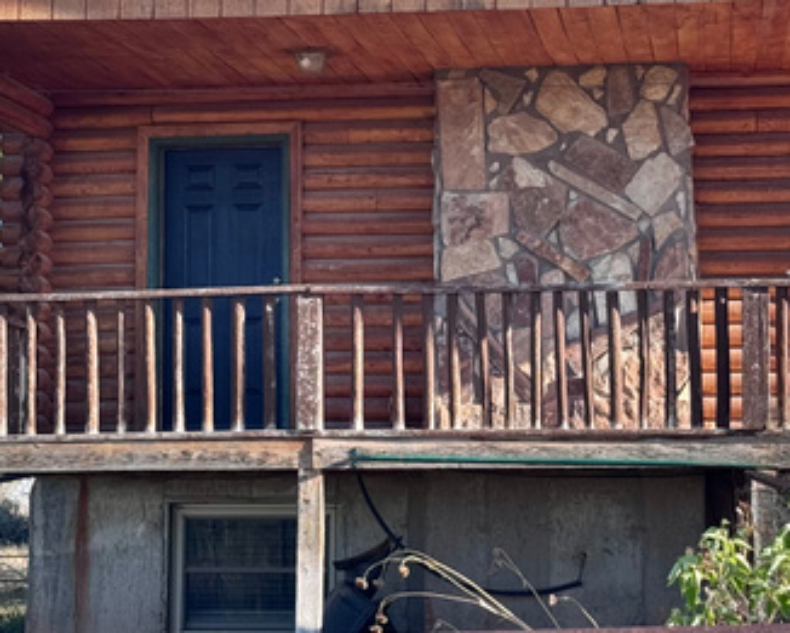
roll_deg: +0.2
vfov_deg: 16.7
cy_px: 187
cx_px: 410
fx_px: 2152
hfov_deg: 20.8
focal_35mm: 92
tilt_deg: +7.4
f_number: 1.78
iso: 64
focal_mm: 6.76
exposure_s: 1/1193
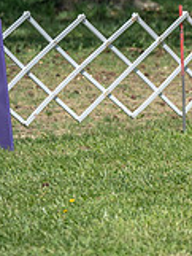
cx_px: 440
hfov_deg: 3.5
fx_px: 3065
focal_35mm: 415
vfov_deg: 4.8
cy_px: 4
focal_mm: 120
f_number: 5
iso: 250
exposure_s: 1/1000
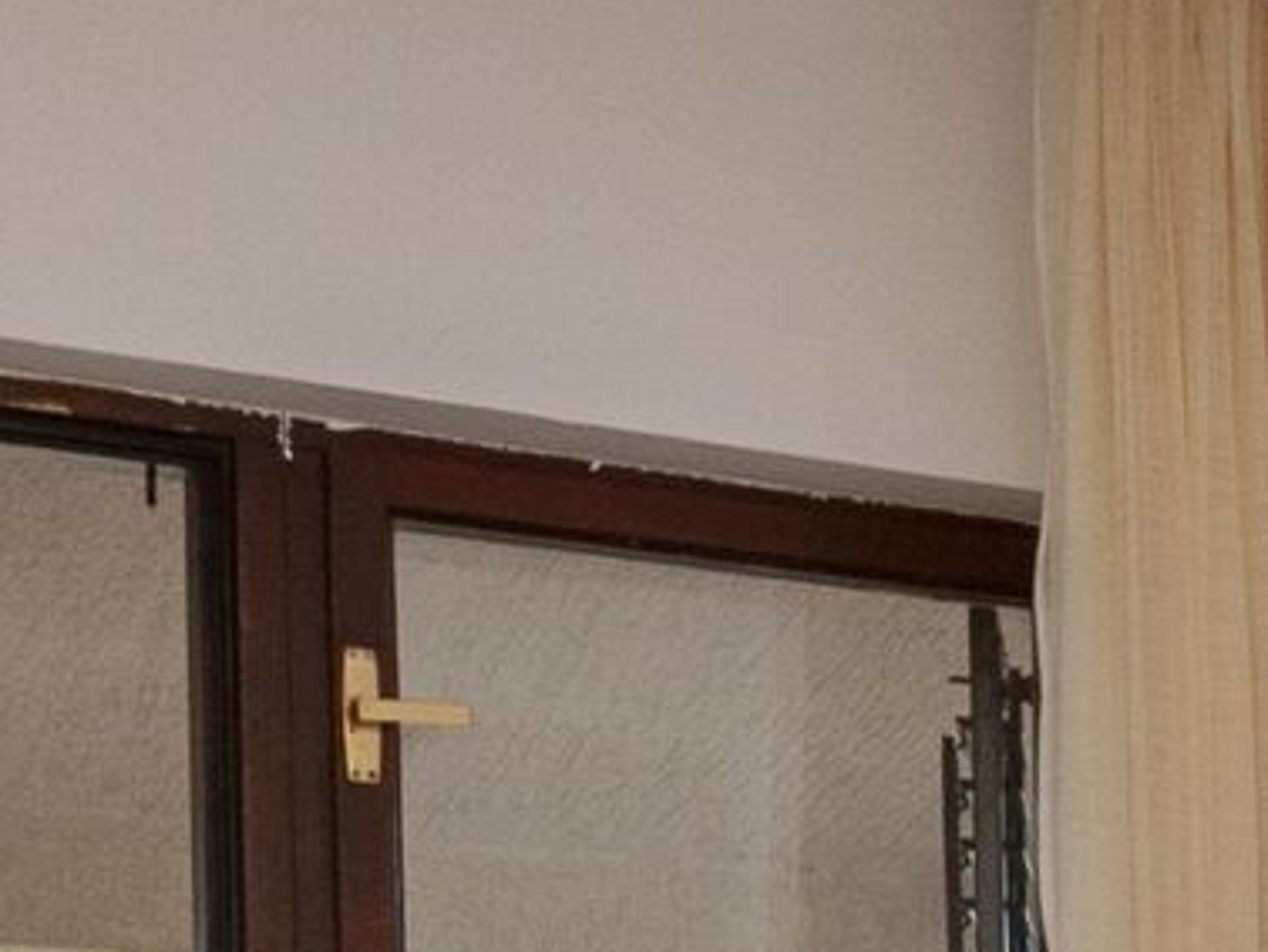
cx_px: 2553
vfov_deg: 12.9
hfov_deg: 14.9
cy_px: 1547
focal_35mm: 107
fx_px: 3921
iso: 200
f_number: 8
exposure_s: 1/200
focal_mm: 10
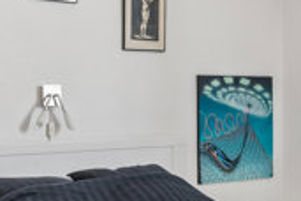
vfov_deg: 16.3
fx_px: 702
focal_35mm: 84
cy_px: 91
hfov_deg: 24.1
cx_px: 111
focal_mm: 18
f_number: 11
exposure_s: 1/2
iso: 160
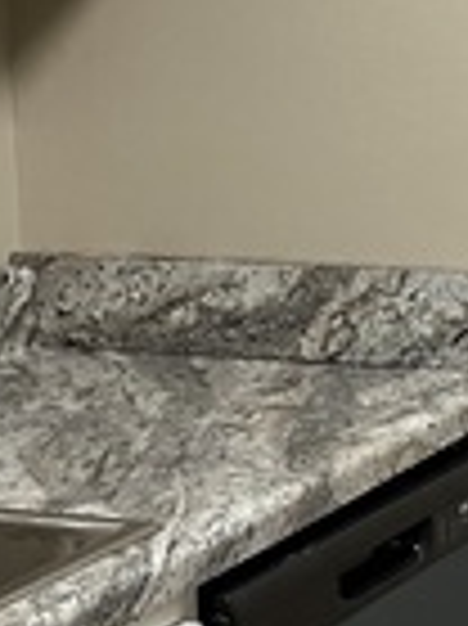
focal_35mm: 134
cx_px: 405
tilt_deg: -7.9
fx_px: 2419
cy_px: 232
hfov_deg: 11.0
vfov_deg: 14.7
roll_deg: +0.6
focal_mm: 3.99
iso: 64
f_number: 1.8
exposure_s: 1/60
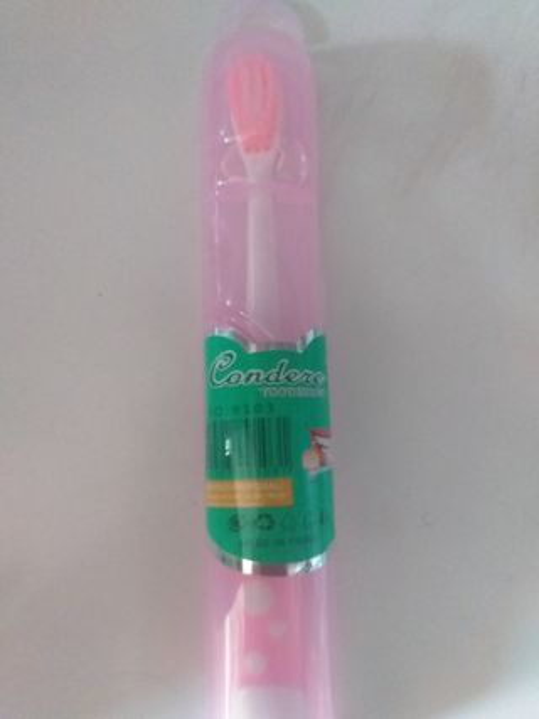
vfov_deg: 65.3
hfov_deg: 51.3
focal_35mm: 27
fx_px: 561
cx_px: 270
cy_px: 360
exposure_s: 1/20
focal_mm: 3.6
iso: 640
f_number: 1.9
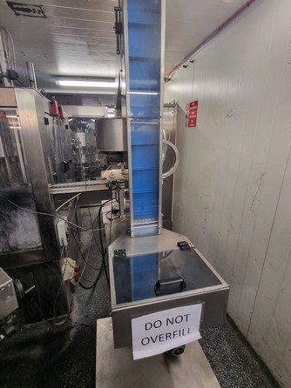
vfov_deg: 102.0
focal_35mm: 14
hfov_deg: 85.6
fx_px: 157
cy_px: 184
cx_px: 139
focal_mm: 2.2
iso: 125
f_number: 2.2
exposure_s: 1/50
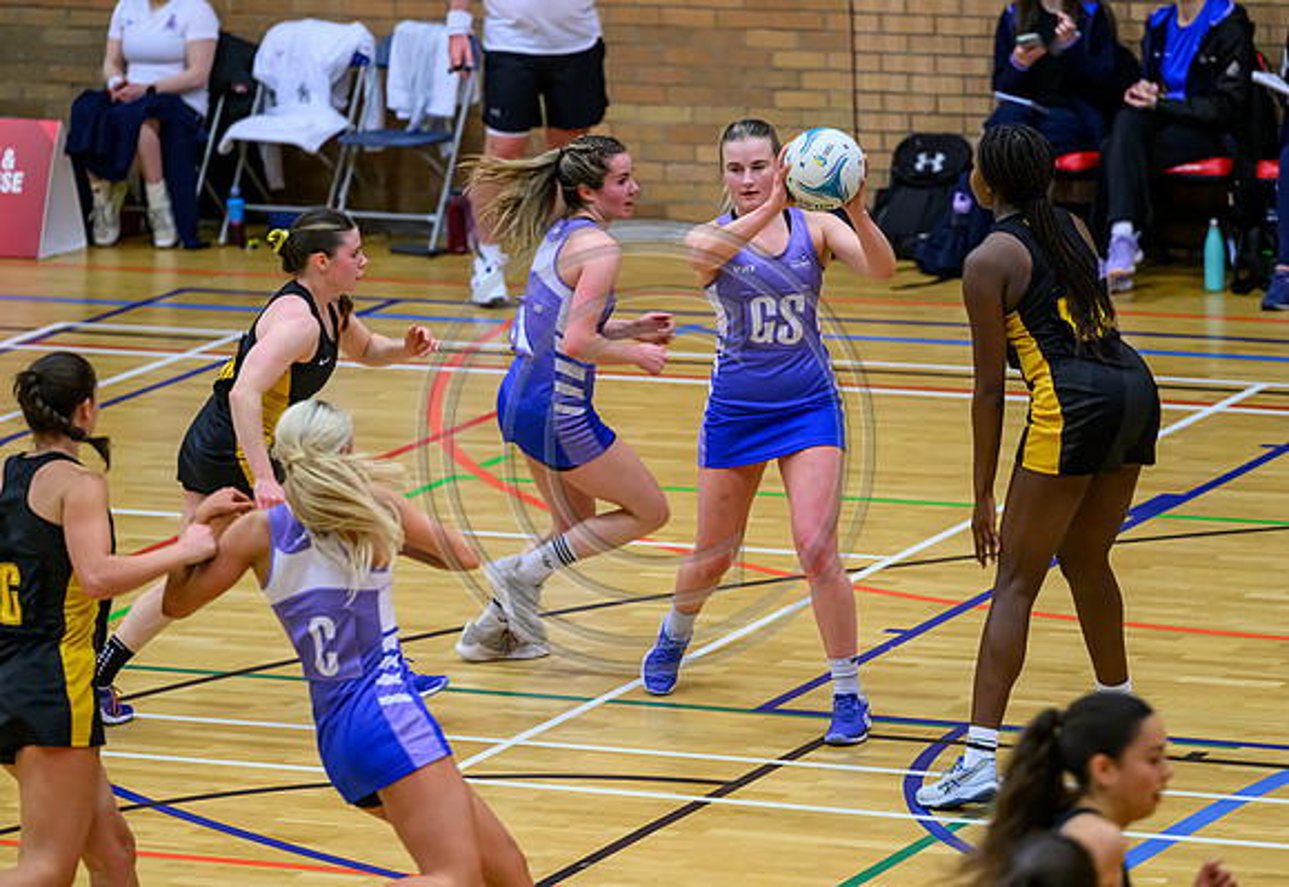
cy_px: 402
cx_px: 726
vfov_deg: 6.3
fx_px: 8070
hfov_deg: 9.1
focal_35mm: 223
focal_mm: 200
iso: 5000
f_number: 3.5
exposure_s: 1/800
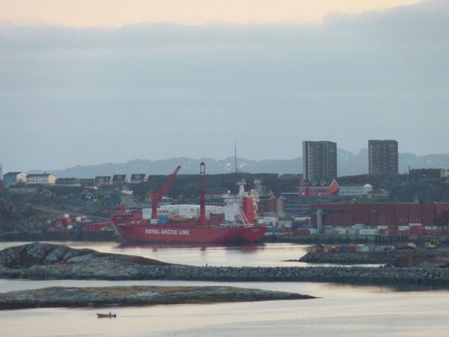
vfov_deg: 5.0
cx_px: 224
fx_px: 3891
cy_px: 168
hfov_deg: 6.6
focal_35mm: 300
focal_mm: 49.2
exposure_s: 1/125
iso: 400
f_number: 4.9
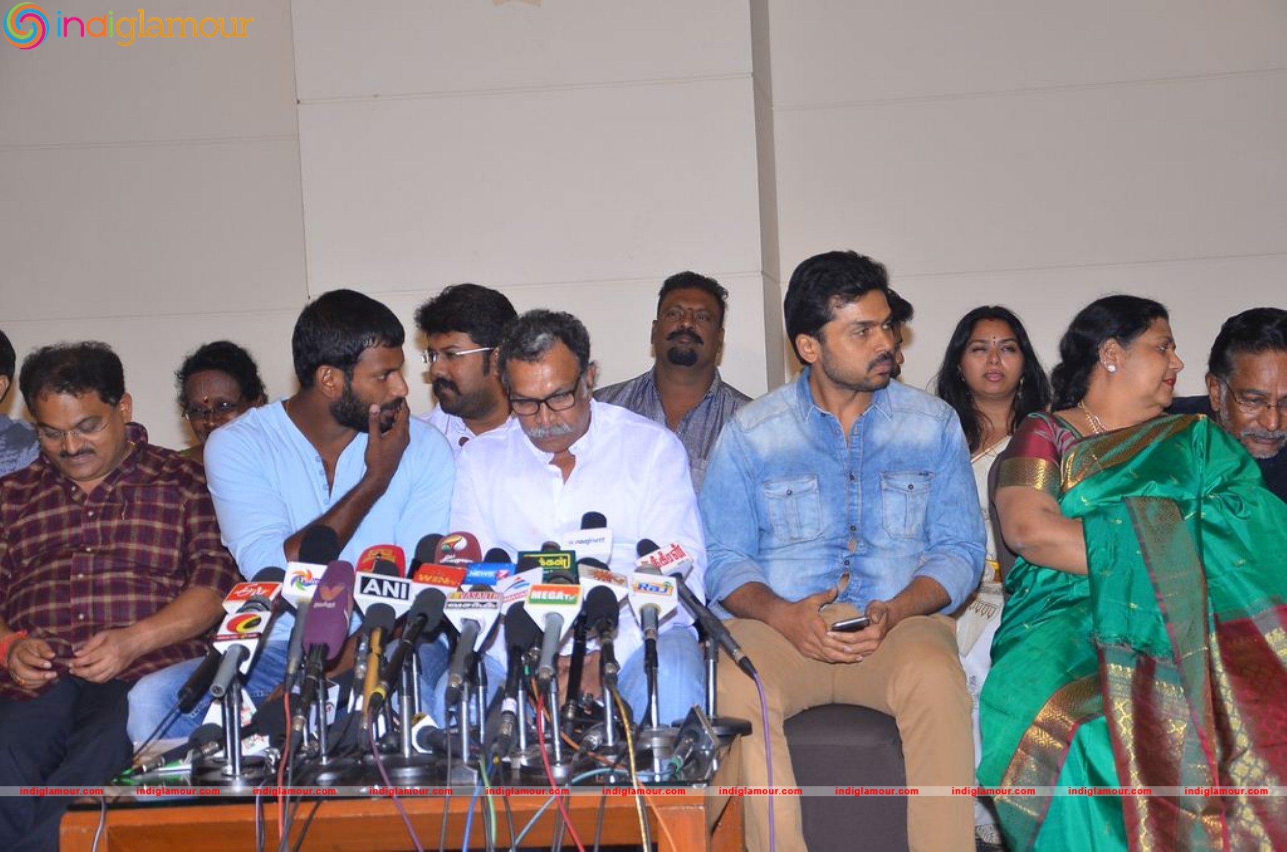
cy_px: 426
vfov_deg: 18.8
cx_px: 644
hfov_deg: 28.1
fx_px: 2569
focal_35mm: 72
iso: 800
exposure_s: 1/200
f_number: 4.8
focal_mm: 48
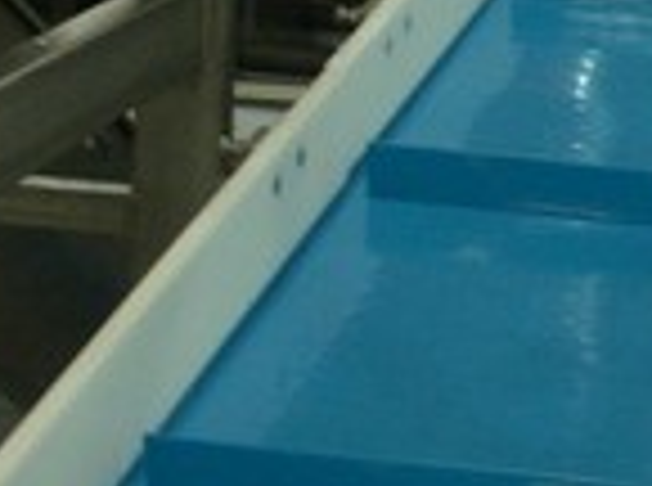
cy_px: -86
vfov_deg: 9.4
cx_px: 652
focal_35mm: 155
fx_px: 2912
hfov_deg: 12.6
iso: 100
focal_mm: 5.8
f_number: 2.6
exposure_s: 1/50
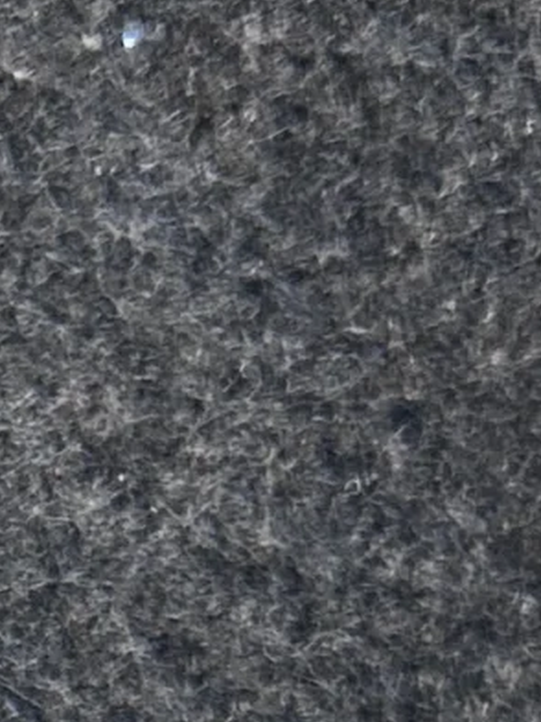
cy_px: 1556
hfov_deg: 8.4
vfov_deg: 10.5
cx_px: -423
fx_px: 3542
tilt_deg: -58.4
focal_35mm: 170
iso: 100
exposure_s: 1/50
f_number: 1.5
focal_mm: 5.7
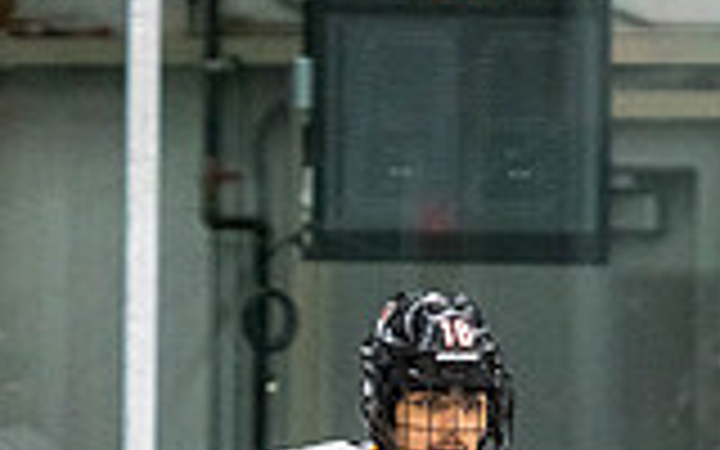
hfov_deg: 3.0
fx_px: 13794
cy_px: 790
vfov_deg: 1.9
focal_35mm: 703
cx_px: 524
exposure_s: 1/640
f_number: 2.8
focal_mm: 145
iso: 1800
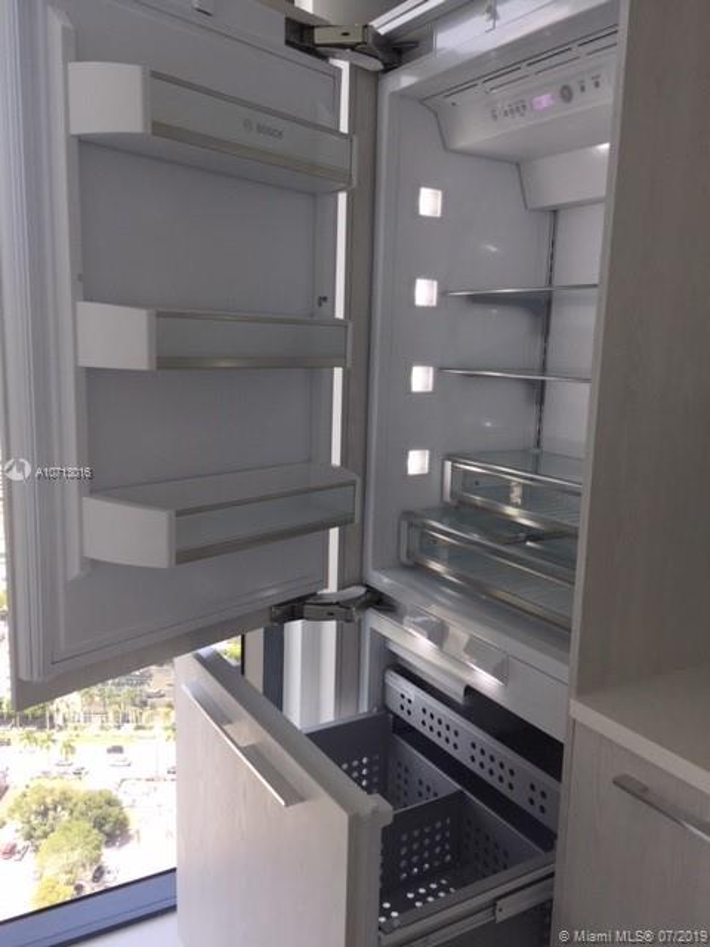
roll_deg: -1.4
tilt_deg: -7.6
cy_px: 474
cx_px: 355
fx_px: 793
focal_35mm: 29
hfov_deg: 48.2
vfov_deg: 61.7
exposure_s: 1/304
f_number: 2.2
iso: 32
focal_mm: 4.15
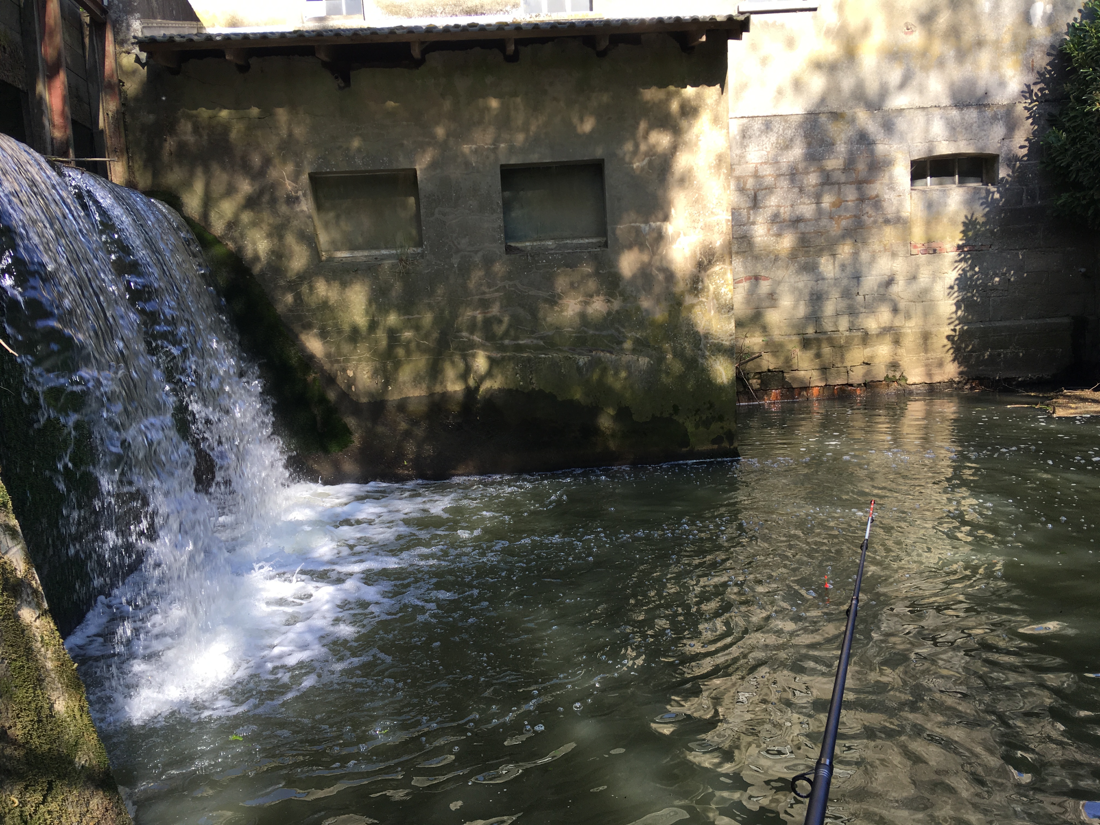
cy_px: 412
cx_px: 550
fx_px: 922
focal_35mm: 29
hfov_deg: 61.7
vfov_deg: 48.2
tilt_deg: -7.2
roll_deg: +3.9
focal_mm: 4.15
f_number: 2.2
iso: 25
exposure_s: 1/225
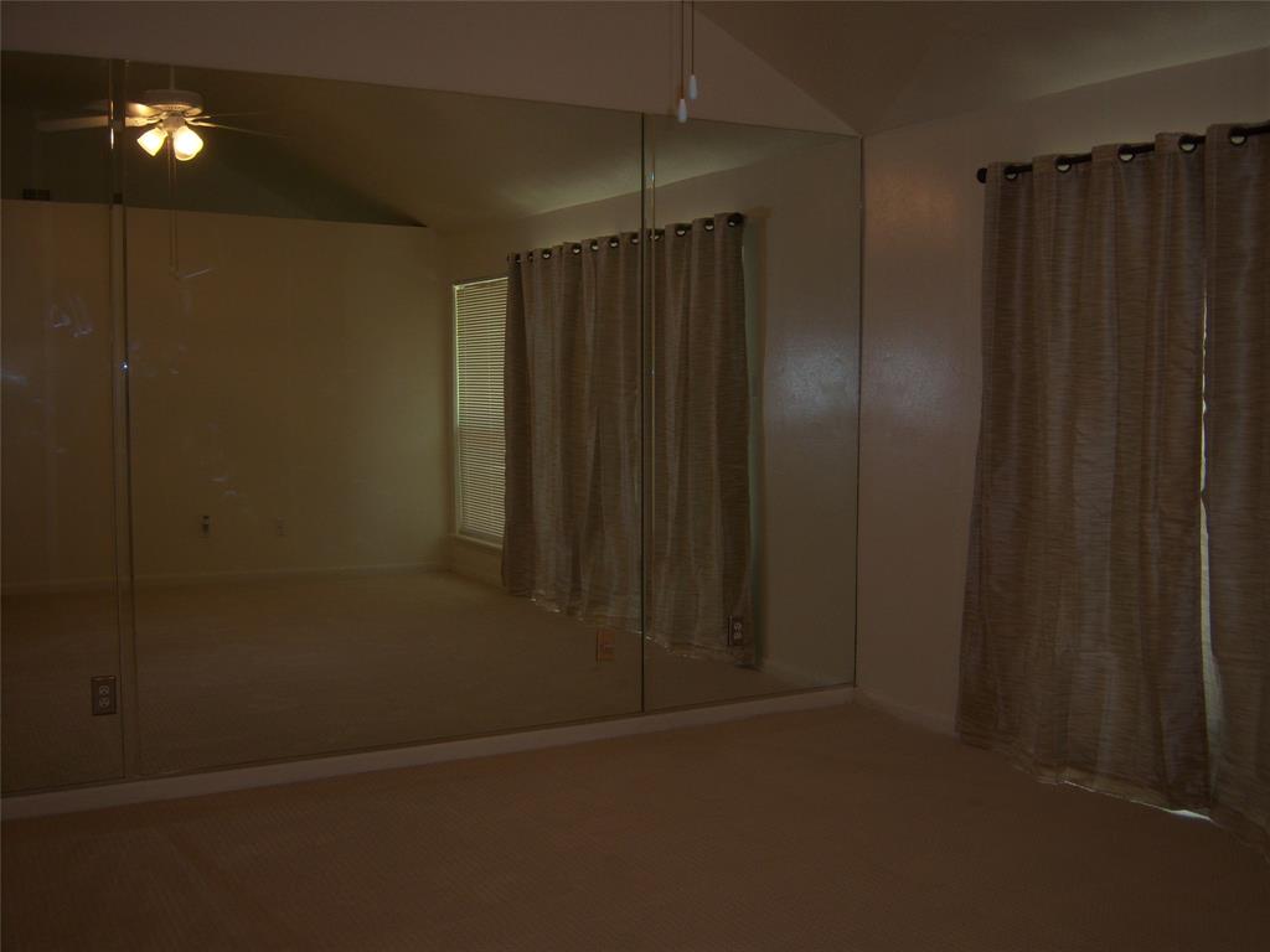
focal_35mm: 36
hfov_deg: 51.4
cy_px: 476
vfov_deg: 39.7
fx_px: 1321
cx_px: 635
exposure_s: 1/60
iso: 80
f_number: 2.8
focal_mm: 7.5
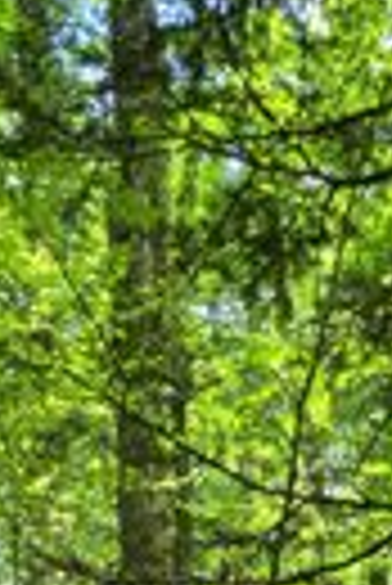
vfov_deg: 17.9
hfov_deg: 13.2
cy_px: 826
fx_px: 1694
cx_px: 171
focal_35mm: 104
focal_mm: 5.4
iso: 40
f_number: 1.8
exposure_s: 1/128
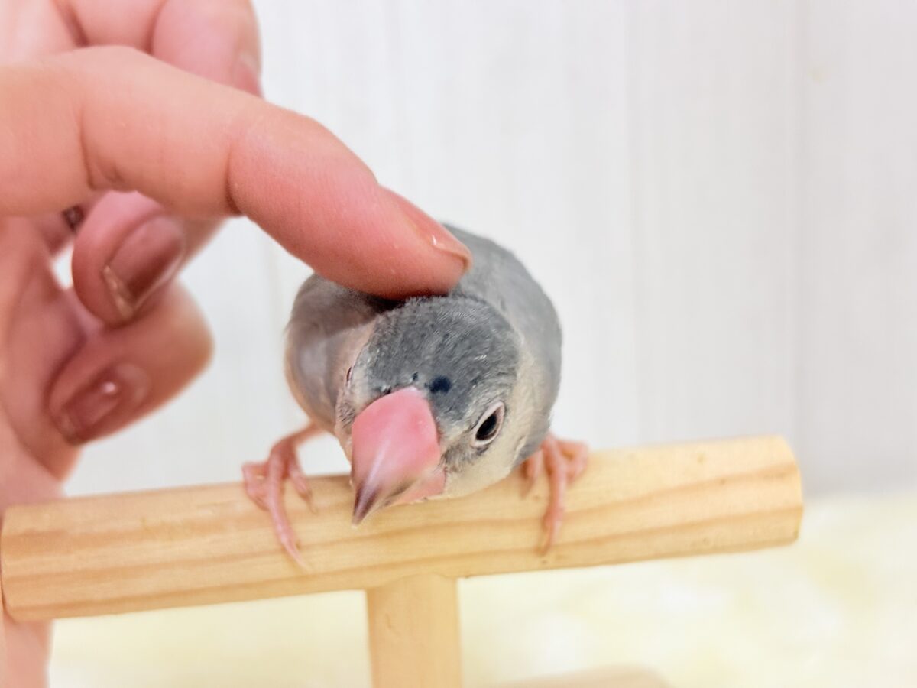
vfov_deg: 28.0
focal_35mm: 52
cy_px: 344
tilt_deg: -12.9
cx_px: 458
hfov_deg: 36.8
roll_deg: +6.1
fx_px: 1378
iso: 160
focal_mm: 5.96
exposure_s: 1/33
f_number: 1.6
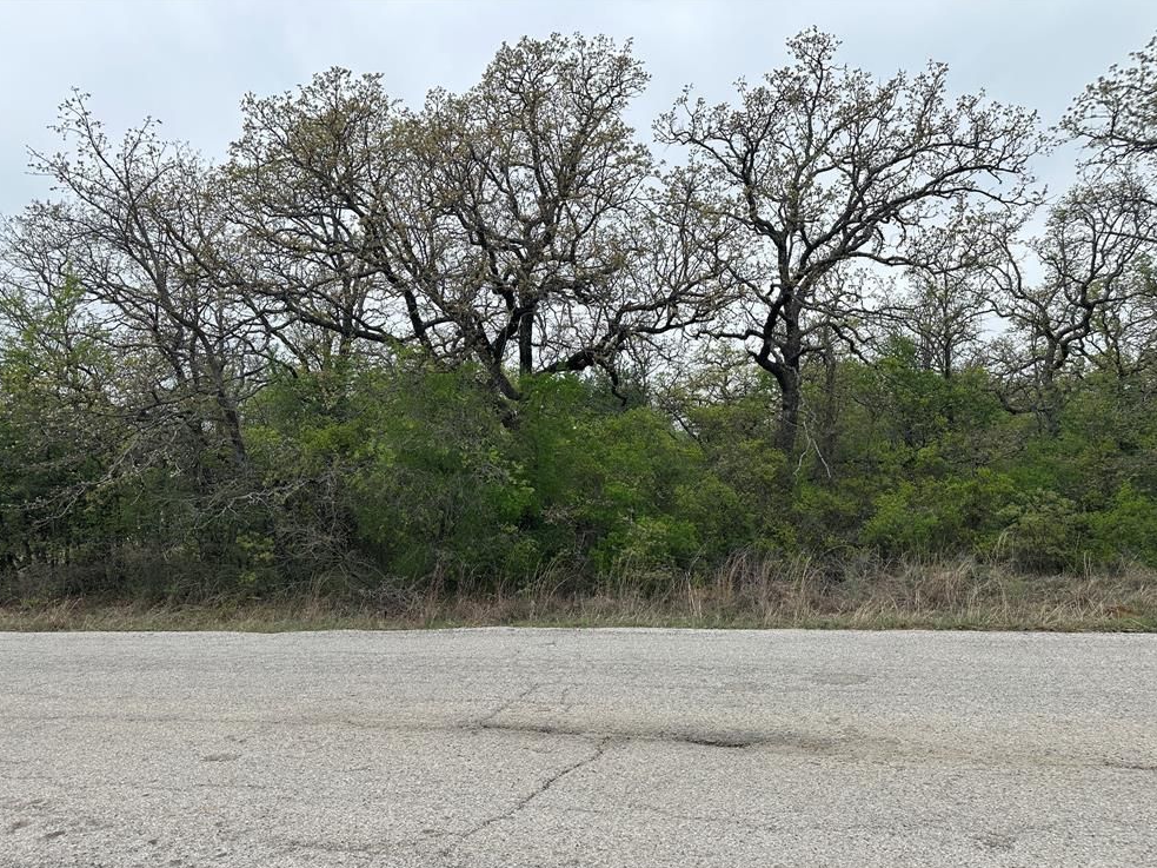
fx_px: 835
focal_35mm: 25
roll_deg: +1.8
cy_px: 449
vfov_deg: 54.9
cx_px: 576
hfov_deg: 69.4
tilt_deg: +2.9
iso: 80
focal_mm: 6.86
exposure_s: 1/1144
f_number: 1.78
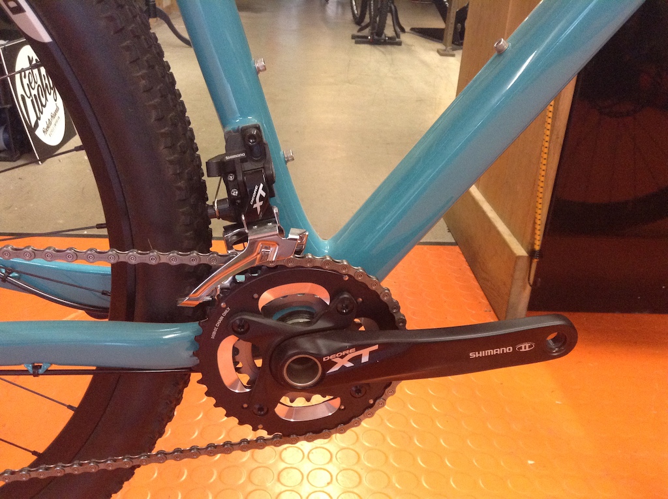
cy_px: 250
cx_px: 334
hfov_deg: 55.4
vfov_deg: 42.8
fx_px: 636
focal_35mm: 33
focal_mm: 3.3
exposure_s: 1/25
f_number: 2.4
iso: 200
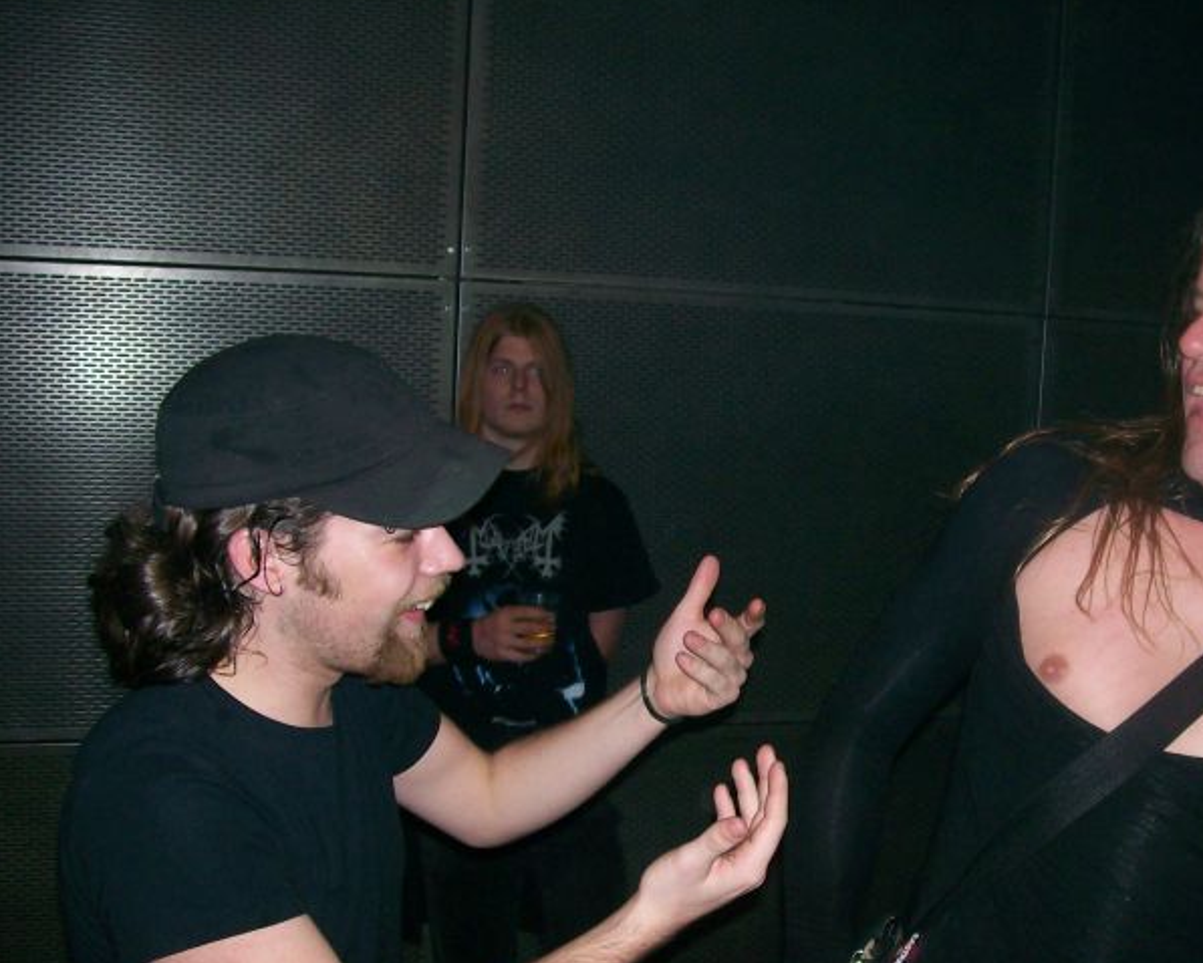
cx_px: 703
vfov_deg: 32.0
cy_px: 584
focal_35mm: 47
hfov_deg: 39.4
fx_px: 1674
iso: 80
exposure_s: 1/64
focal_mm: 6
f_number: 2.7
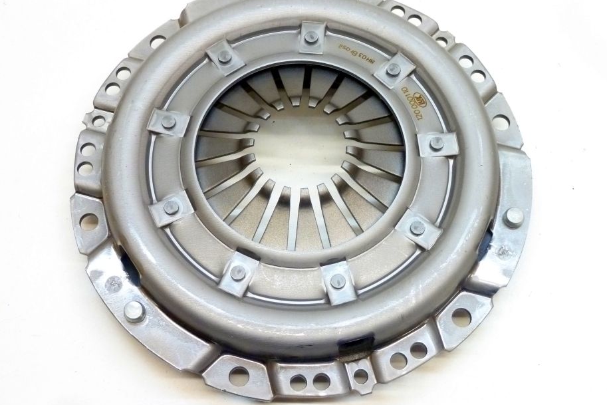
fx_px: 860
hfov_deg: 38.9
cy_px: 194
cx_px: 299
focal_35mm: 51
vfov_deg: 26.5
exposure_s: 1/25
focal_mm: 7.9
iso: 400
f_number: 3.8
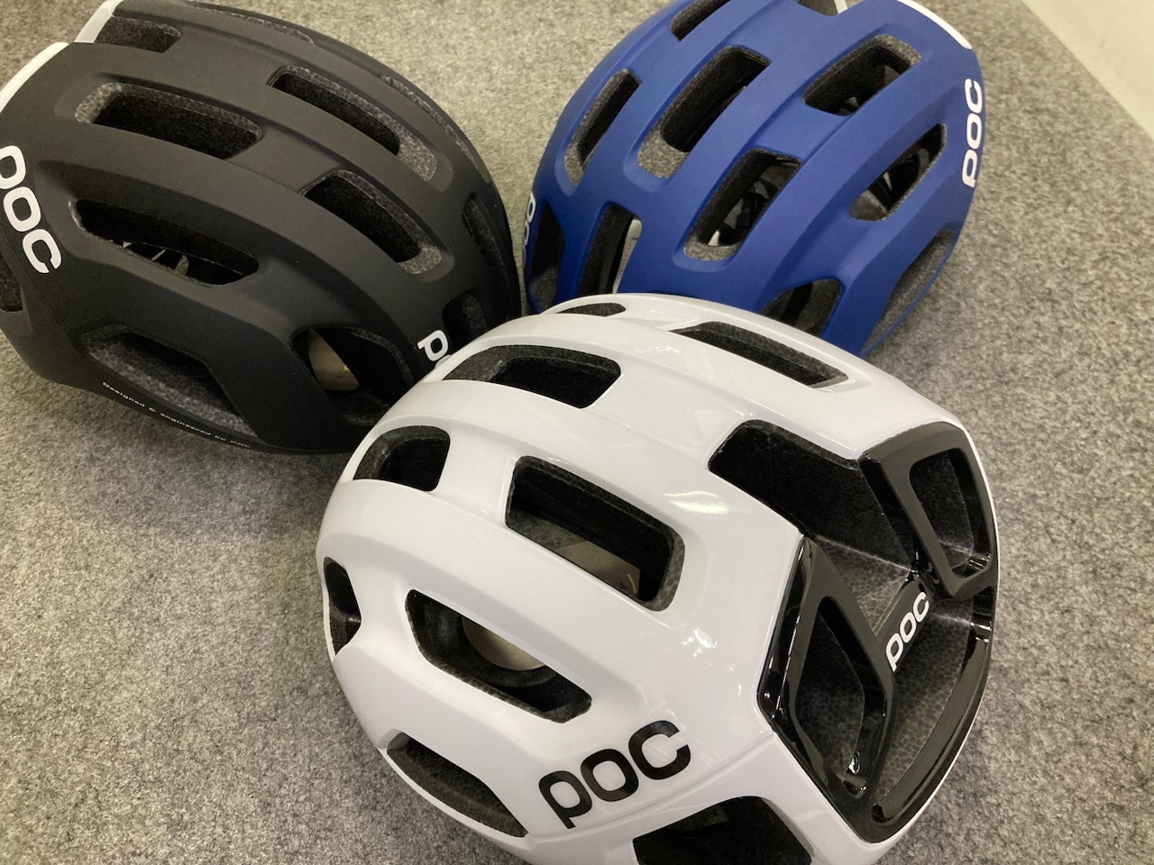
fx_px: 933
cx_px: 577
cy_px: 432
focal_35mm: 28
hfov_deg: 63.4
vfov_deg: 49.7
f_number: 1.8
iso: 320
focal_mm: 3.99
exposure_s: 1/50
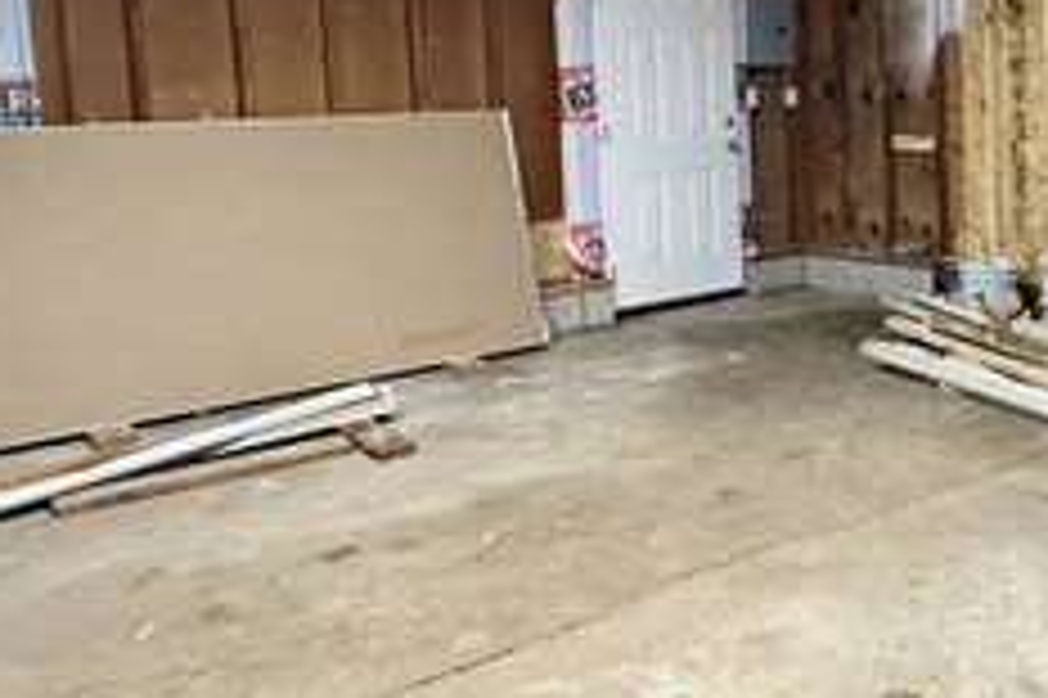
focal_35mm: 40
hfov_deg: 46.0
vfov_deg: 32.7
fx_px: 1164
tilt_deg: -4.5
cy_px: 171
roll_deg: +1.4
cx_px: 834
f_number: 2.2
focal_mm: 2.22
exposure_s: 1/60
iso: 640
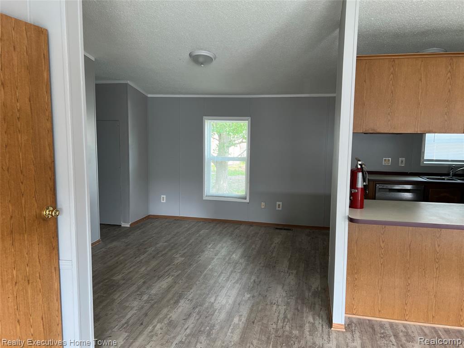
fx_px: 349
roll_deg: -1.3
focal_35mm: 26
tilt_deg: -8.3
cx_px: 232
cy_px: 174
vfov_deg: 53.1
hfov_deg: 67.3
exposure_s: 1/120
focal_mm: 5.7
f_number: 1.5
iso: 125
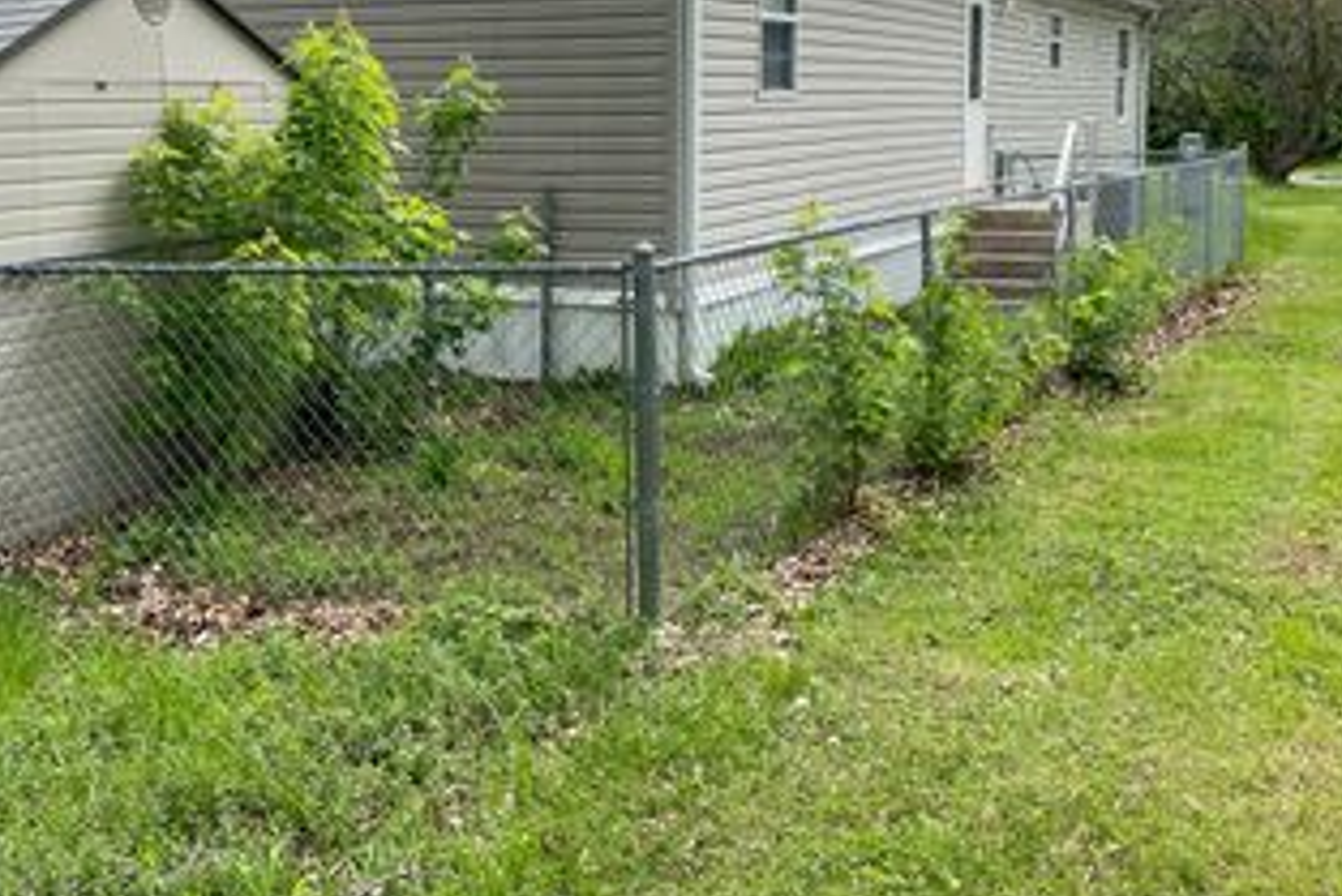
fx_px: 1715
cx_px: 448
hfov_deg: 42.2
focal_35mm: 46
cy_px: 227
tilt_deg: -5.0
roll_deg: +1.2
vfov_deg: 28.8
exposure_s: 1/536
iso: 32
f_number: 1.8
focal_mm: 4.25
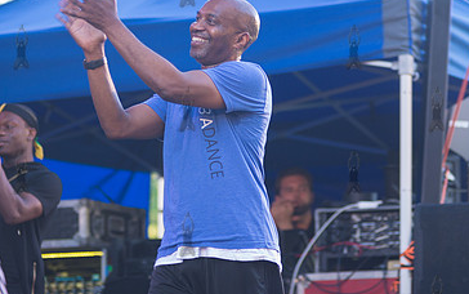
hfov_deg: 9.6
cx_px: 187
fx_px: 2801
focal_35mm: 219
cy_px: 109
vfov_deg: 6.0
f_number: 3.2
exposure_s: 1/100
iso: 400
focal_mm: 135
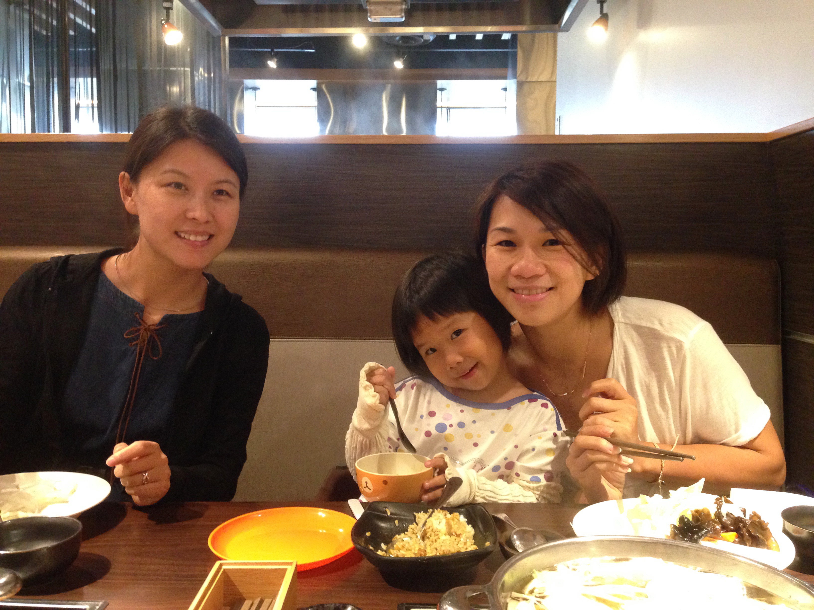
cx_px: 407
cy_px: 305
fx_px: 776
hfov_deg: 55.4
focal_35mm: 33
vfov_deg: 42.9
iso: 320
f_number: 2.4
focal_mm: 4.12
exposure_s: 1/15
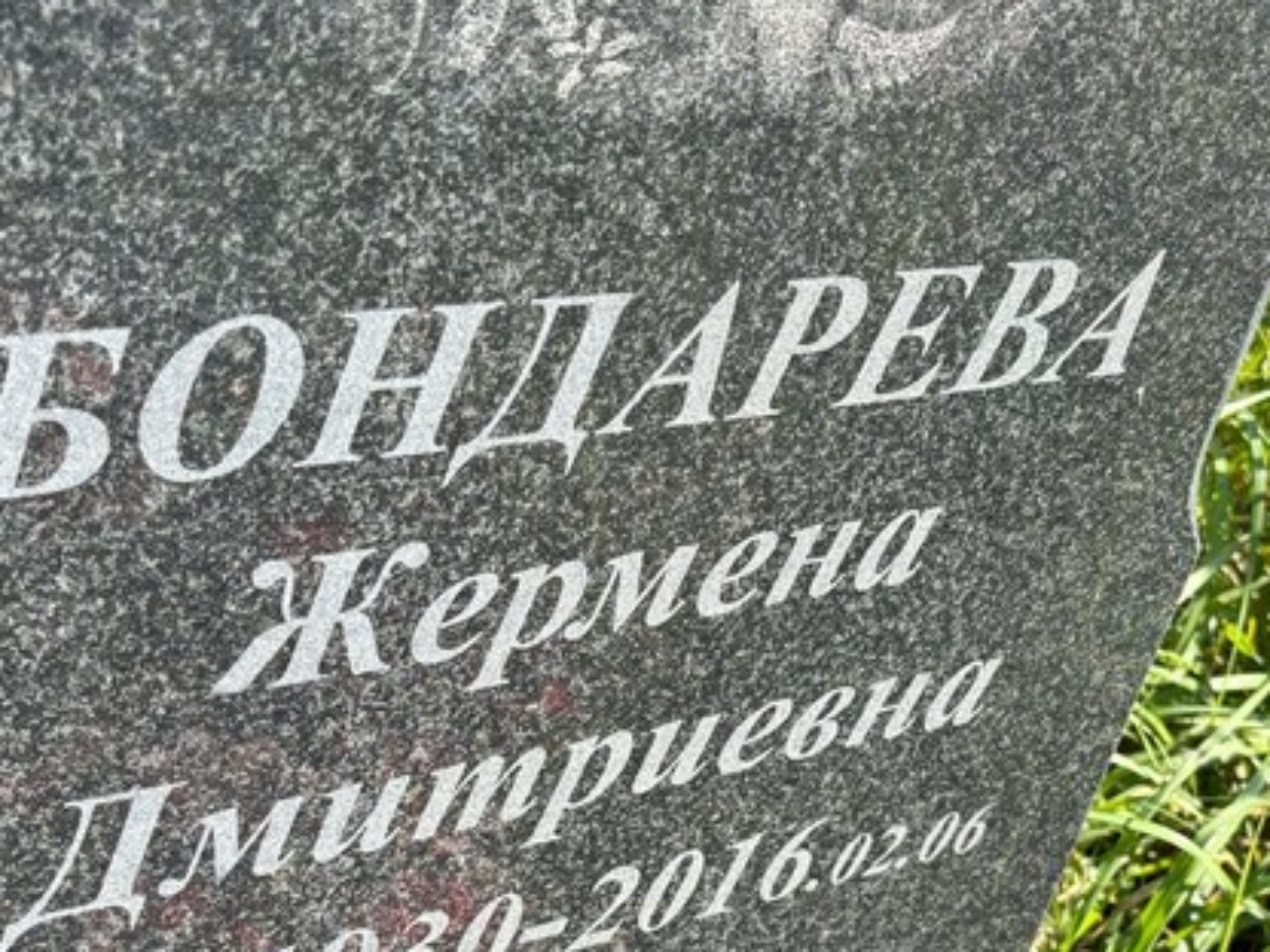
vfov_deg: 28.7
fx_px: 1834
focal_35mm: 50
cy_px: 693
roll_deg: -11.3
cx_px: 629
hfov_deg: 38.2
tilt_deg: -43.3
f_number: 1.6
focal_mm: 5.96
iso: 50
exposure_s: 1/844
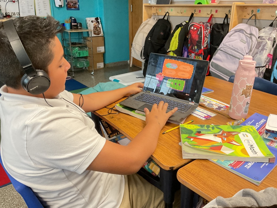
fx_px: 232
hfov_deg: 61.7
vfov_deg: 48.2
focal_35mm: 29
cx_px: 138
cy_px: 104
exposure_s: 1/60
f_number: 1.8
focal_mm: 3
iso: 160
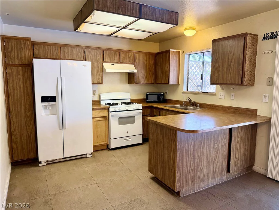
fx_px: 193
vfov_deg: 56.8
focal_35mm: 24
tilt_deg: -6.7
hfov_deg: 71.6
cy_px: 105
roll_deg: +0.0
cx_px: 140
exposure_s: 1/212
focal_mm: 6.76
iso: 200
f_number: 1.78
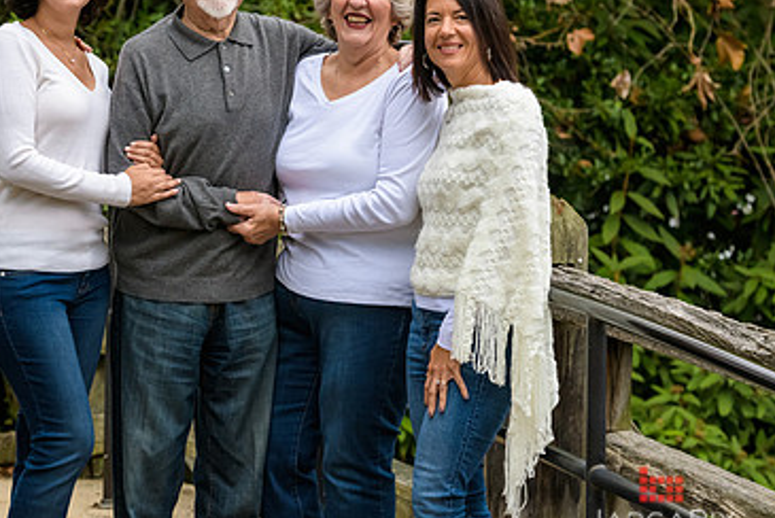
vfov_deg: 7.7
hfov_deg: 11.5
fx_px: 3835
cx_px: 174
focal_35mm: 178
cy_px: 167
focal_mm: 112
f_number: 5.6
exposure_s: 1/400
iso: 1000
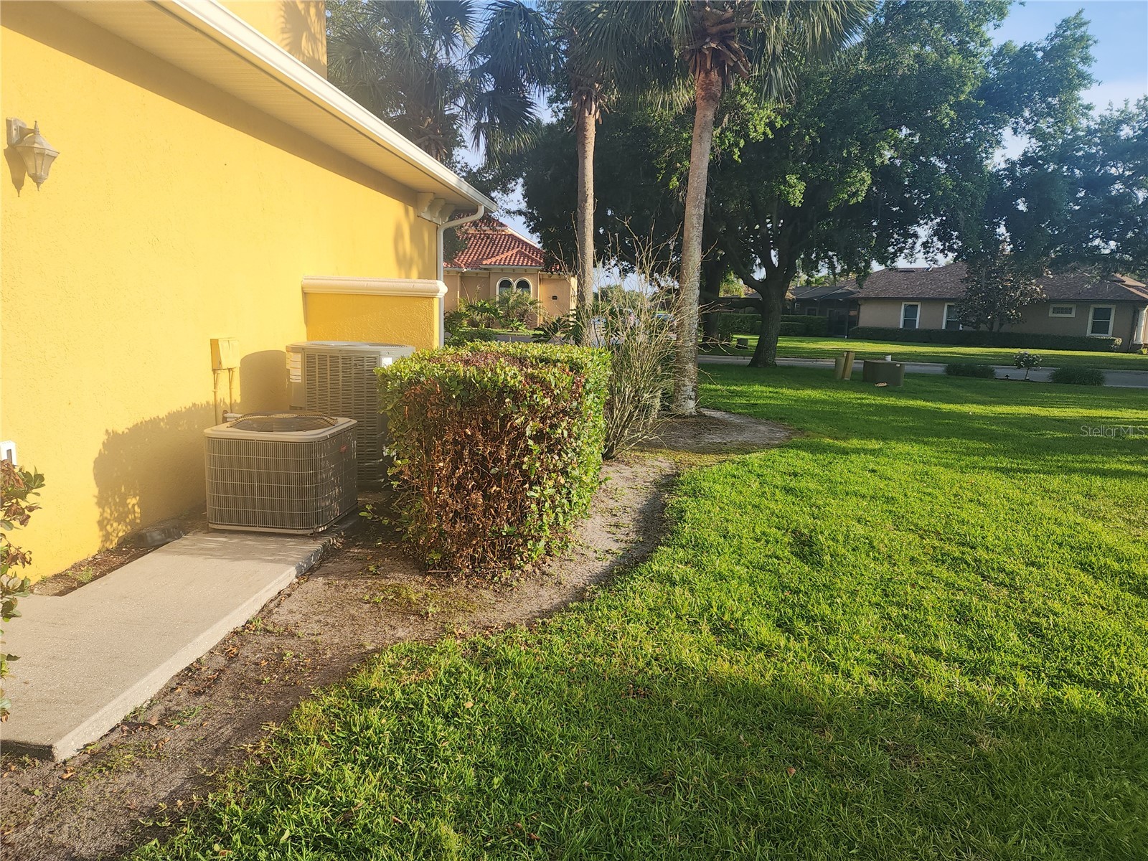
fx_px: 763
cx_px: 574
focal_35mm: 23
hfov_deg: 73.9
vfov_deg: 58.9
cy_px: 430
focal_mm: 6.4
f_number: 1.8
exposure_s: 1/497
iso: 12
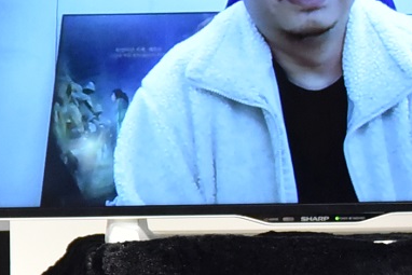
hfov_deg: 7.4
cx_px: -327
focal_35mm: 272
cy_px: 184
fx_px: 3114
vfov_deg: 5.1
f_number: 4.5
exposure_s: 1/200
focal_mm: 52
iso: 4000
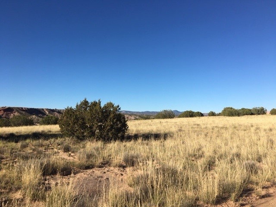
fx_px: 231
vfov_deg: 48.2
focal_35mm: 29
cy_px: 104
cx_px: 138
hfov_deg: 61.7
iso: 25
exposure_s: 1/1637
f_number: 2.2
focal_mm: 4.15
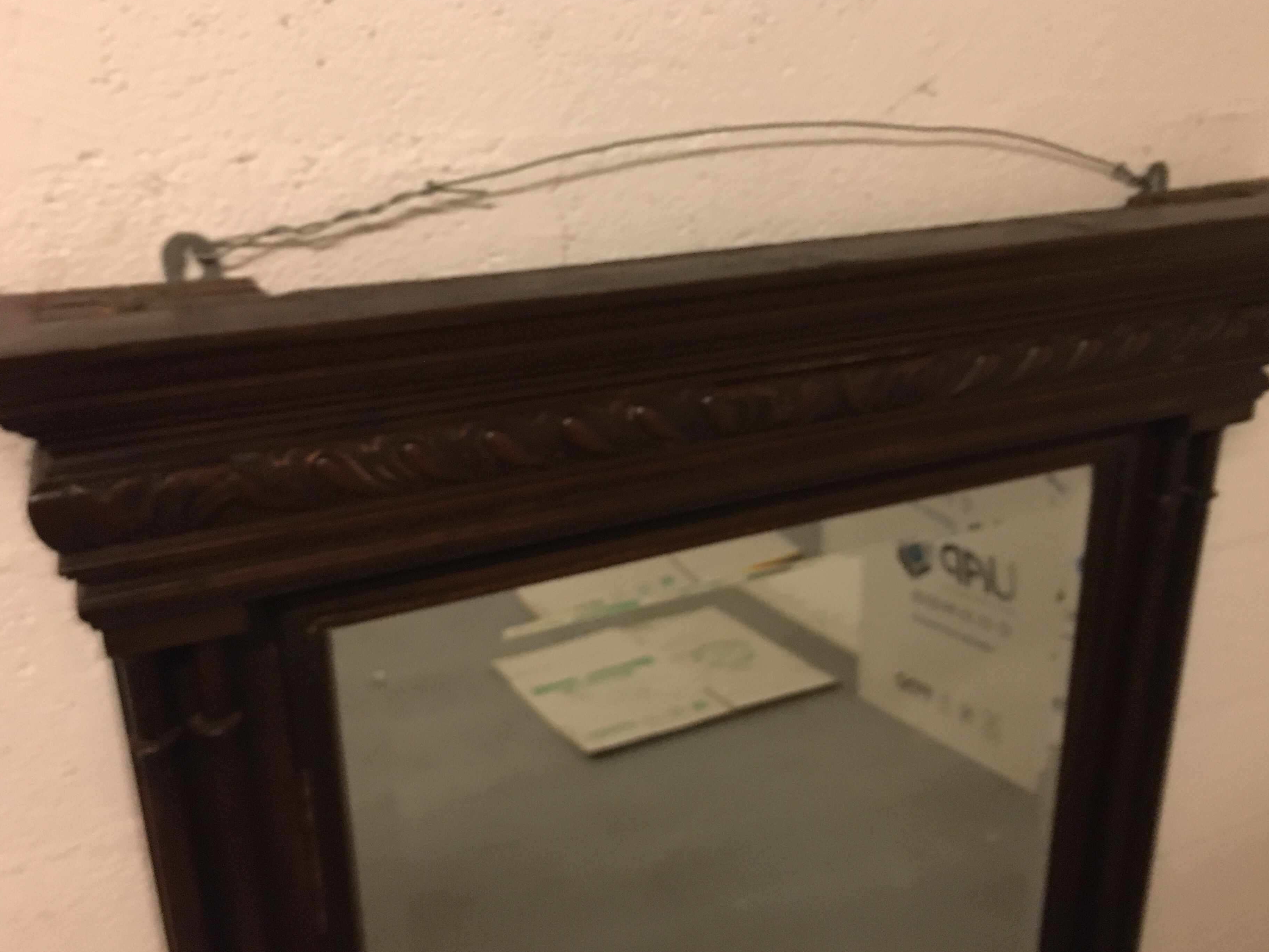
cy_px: 487
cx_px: 670
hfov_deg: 56.8
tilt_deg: -26.1
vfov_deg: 44.2
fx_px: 1173
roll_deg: -2.8
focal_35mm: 32
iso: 500
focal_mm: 4.15
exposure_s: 1/17
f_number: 2.2
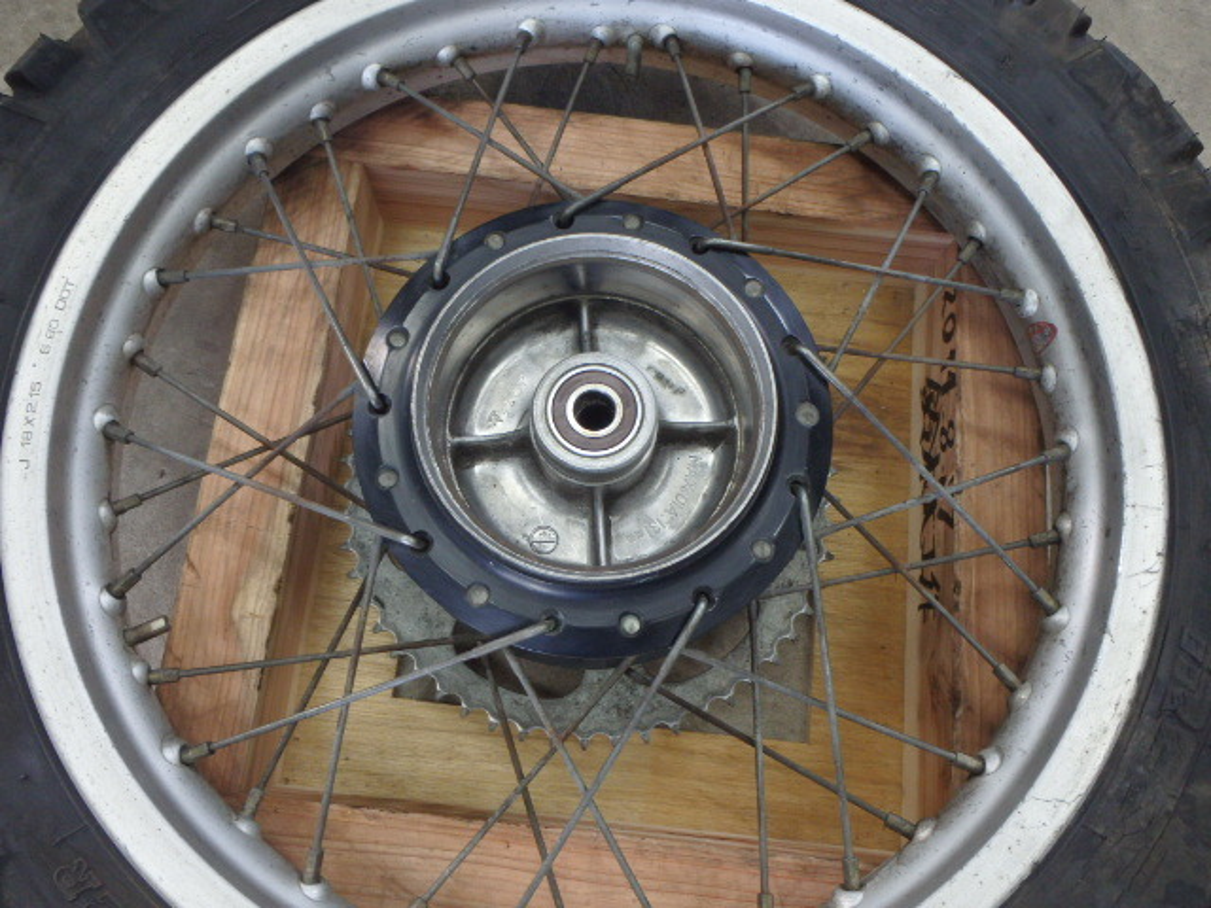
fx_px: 980
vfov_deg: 49.7
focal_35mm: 28
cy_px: 454
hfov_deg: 63.4
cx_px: 606
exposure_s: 1/30
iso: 320
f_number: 3.9
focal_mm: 5
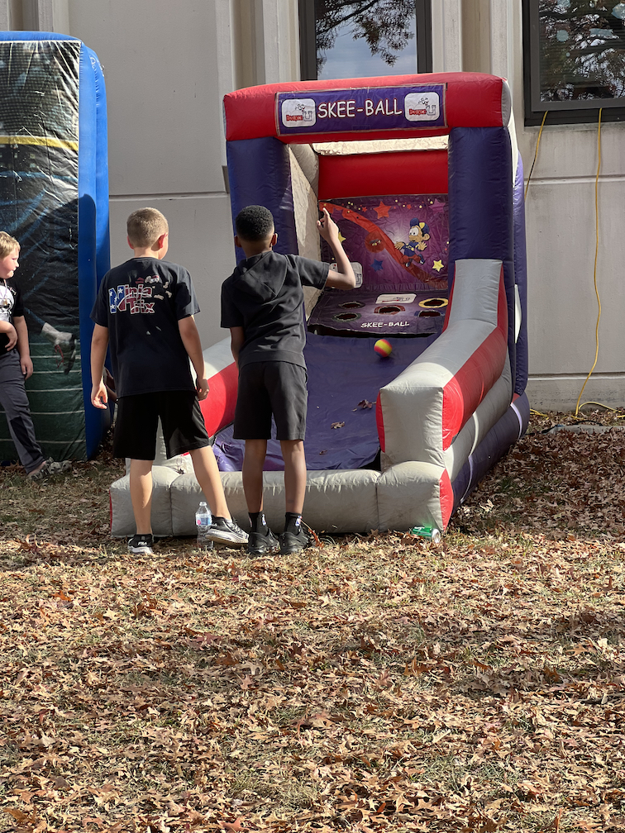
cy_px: 416
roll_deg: +3.6
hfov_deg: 19.1
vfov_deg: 25.3
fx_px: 1854
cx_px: 312
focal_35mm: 77
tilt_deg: -3.5
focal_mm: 9
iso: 20
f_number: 2.8
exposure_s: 1/141
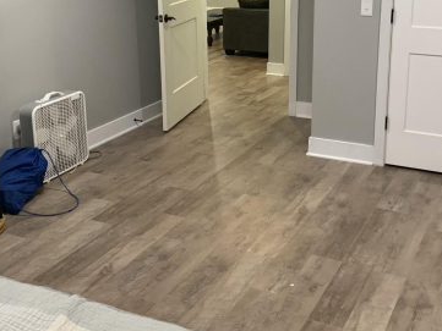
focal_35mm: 48
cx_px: 261
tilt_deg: -14.1
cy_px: 89
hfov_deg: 39.5
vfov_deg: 29.9
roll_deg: -0.1
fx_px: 613
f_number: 1.8
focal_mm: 4.25
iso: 200
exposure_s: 1/60
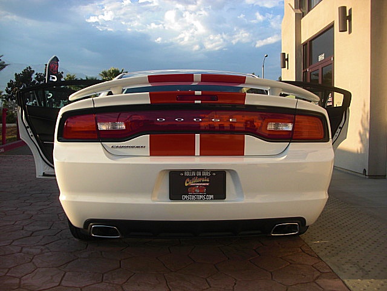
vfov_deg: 39.7
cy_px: 146
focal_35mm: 36
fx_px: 402
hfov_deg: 51.4
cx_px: 194
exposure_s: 1/400
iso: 50
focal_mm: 6.3
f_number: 2.8
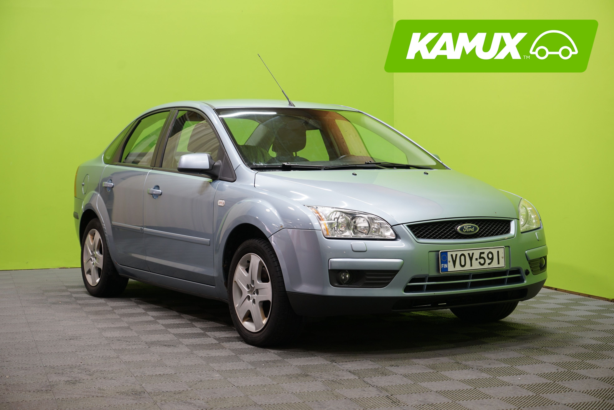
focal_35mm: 60
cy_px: 205
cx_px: 307
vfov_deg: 22.6
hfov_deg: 33.4
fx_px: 1023
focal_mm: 60
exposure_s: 1/20
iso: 250
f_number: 5.6
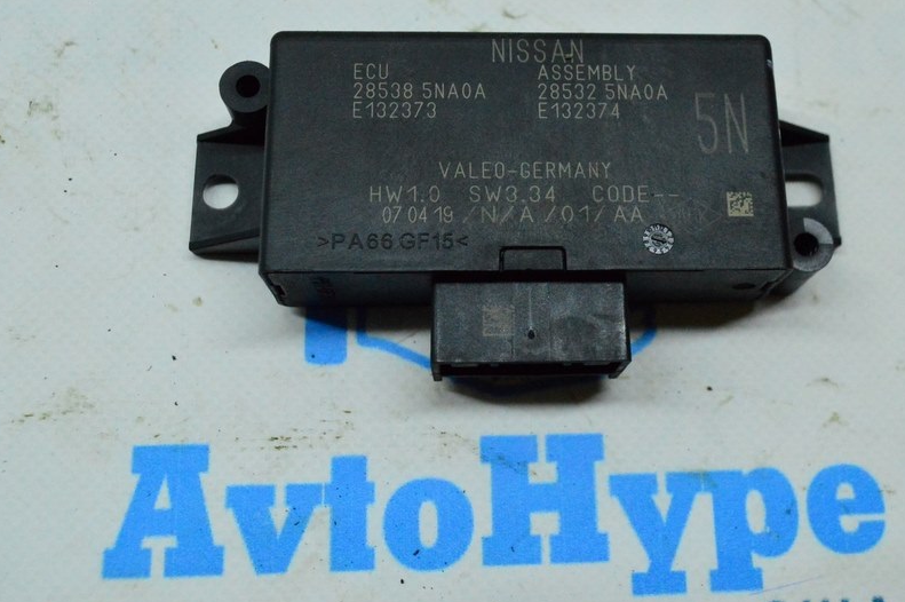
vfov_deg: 30.0
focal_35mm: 45
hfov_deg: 43.9
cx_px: 509
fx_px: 1121
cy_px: 239
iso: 6400
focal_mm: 23
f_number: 6.3
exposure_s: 1/640
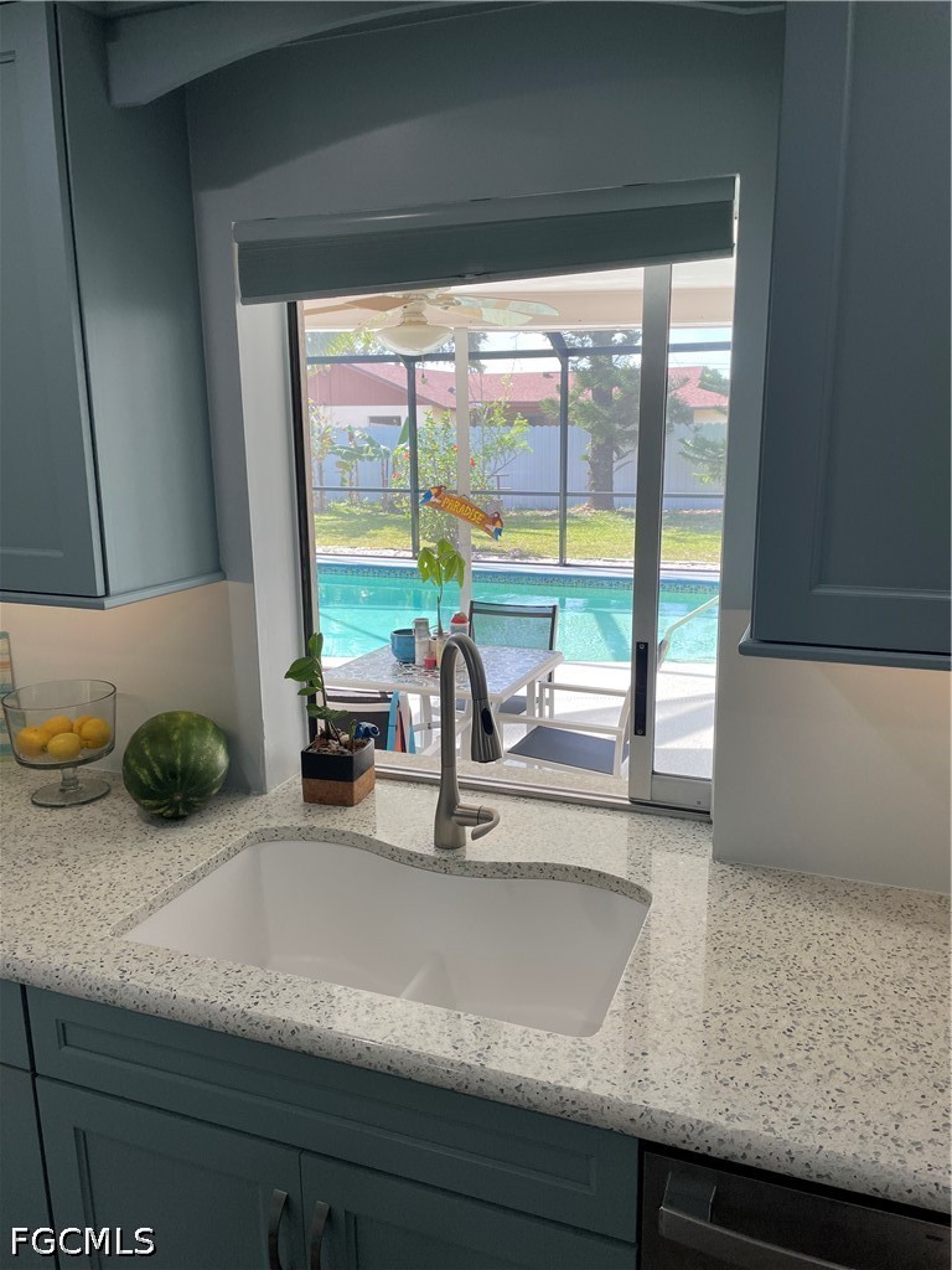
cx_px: 476
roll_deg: +1.2
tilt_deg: -11.9
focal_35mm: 26
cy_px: 635
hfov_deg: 53.1
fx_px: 953
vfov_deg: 67.3
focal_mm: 4.2
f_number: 1.6
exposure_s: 1/281
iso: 32
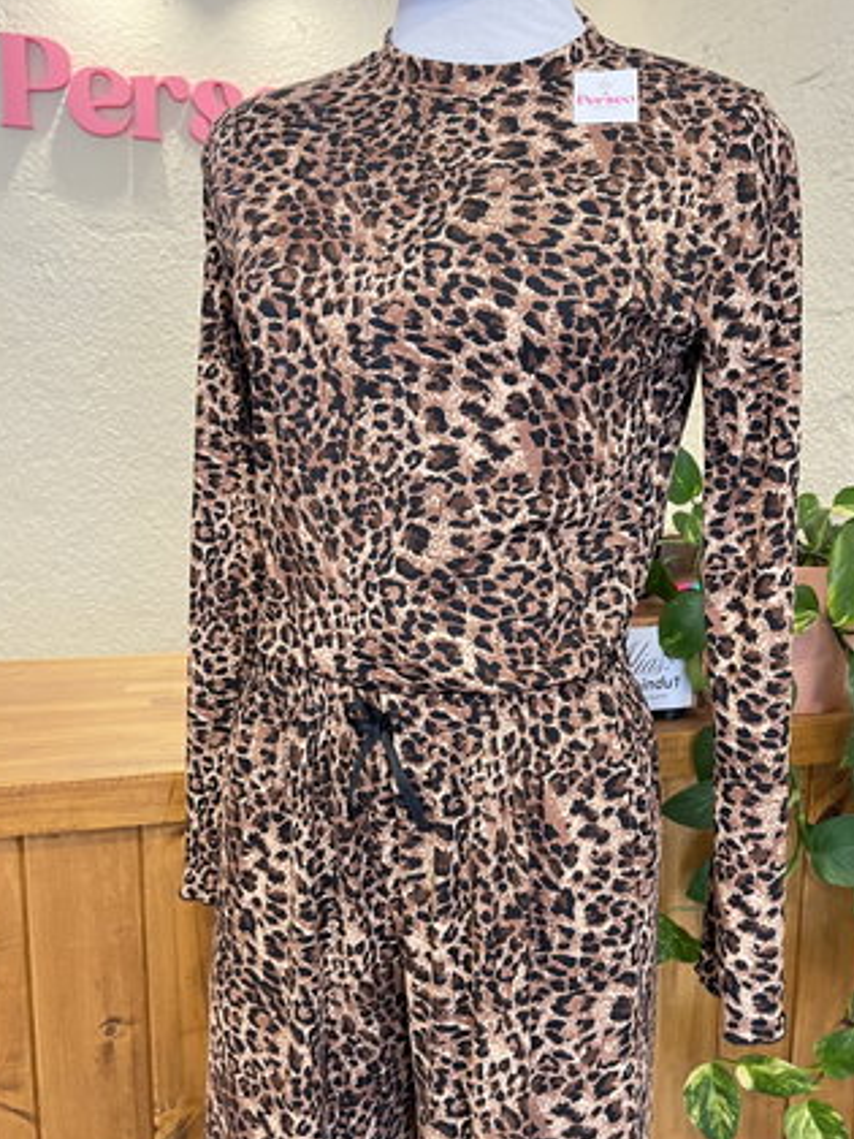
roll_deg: -0.4
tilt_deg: -9.2
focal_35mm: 33
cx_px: 507
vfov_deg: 55.3
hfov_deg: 42.8
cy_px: 593
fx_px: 1086
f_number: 1.6
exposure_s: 1/50
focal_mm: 5.1
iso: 250
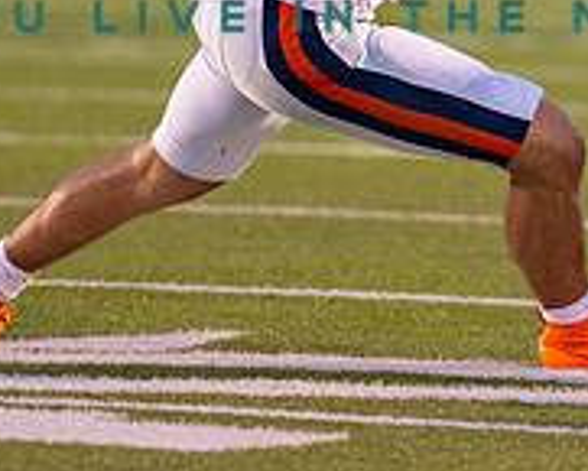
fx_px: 15514
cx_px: 1028
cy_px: -138
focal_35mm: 891
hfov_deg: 2.2
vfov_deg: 1.7
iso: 1600
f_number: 2.8
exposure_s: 1/1000
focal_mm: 200
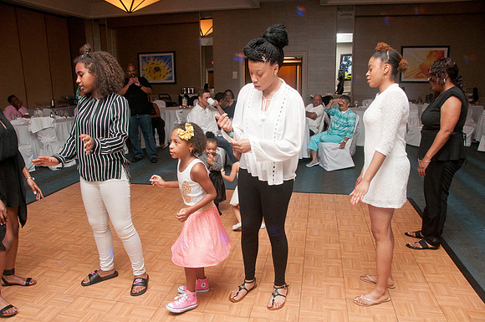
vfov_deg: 47.8
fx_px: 363
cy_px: 161
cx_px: 242
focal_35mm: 27
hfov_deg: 67.5
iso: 800
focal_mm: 18
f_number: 5.6
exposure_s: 1/125
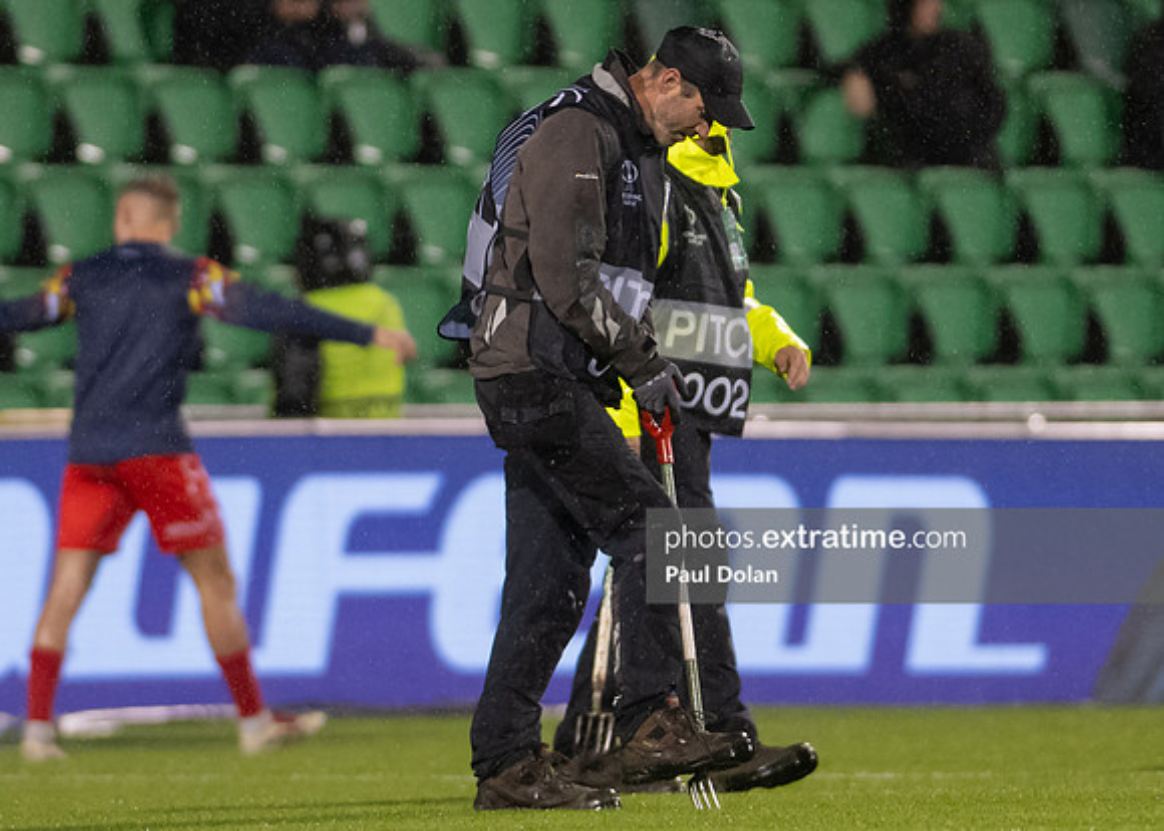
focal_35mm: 891
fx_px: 29450
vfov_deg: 1.6
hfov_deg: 2.3
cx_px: 631
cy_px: 285
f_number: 2.8
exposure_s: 1/1000
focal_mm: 300
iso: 2000
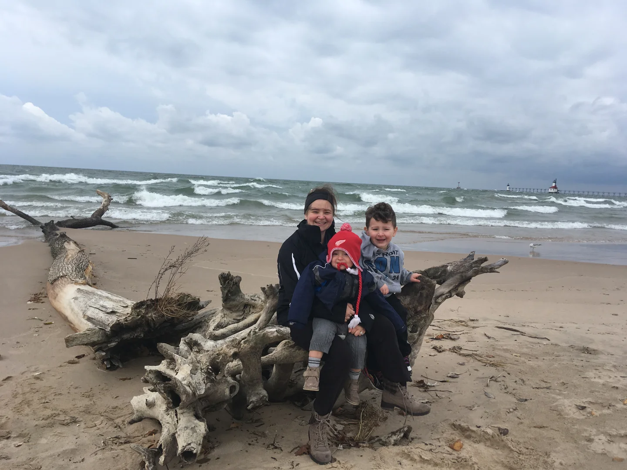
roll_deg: -3.0
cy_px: 235
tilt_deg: -6.6
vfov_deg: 48.2
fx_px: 525
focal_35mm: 29
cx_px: 314
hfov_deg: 61.7
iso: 25
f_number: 2.2
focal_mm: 4.15
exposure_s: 1/1166
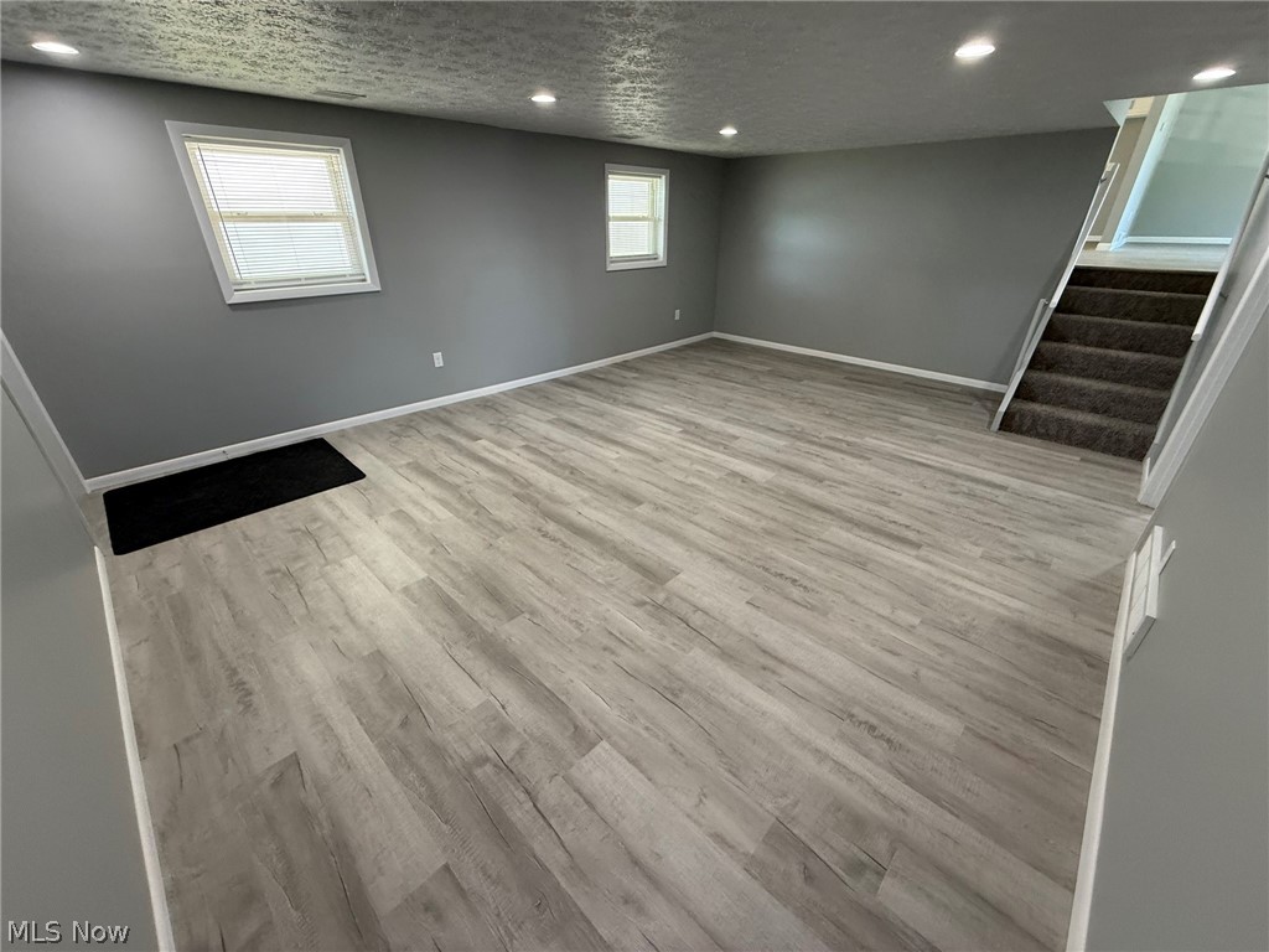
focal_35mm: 14
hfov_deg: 102.1
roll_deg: -0.4
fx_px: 513
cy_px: 476
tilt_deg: -25.4
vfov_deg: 85.7
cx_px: 634
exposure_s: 1/120
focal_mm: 2.22
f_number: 2.2
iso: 250
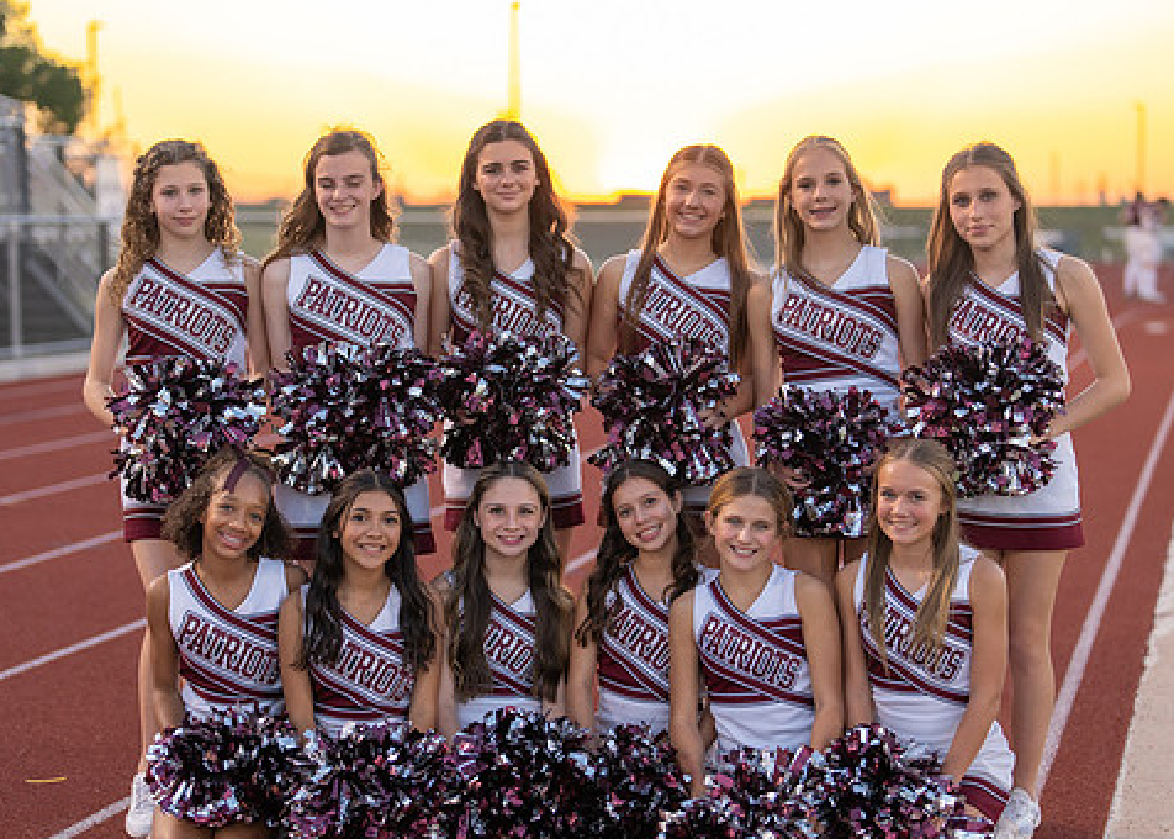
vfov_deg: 20.6
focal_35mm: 69
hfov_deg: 28.6
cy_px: 470
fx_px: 2301
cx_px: 621
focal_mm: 50
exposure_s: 1/400
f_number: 1.2
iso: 100
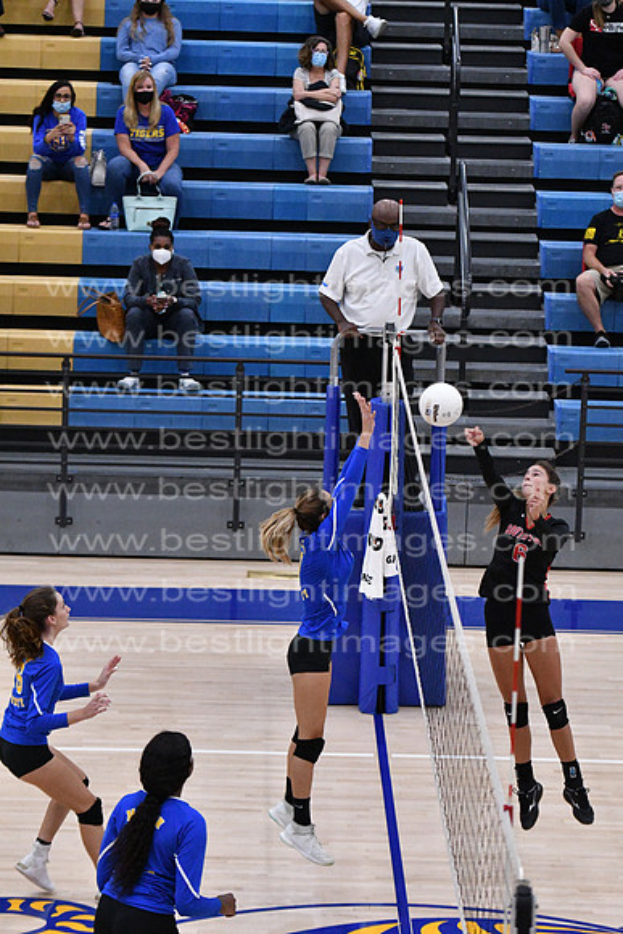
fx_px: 3891
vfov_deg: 13.7
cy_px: 467
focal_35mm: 150
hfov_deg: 9.2
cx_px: 312
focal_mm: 100
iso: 6400
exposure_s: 1/1250
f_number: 3.2
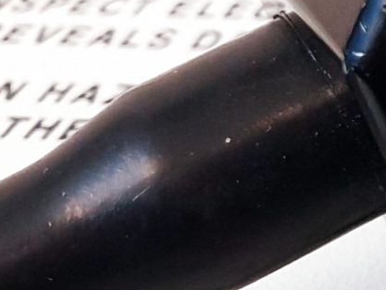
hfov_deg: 10.4
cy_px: 17
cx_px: 999
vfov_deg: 9.3
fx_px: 1762
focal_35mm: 158
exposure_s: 1/33
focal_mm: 4.3
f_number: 2.4
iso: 320
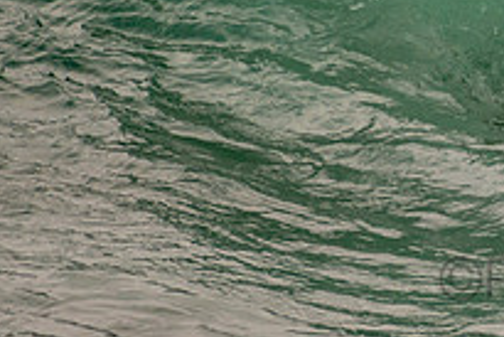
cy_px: -129
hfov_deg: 1.2
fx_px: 23816
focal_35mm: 1700
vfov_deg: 0.8
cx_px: 629
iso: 400
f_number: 5.6
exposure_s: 1/800
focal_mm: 400
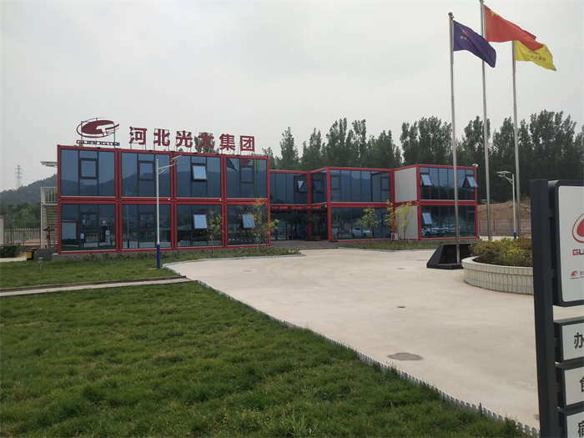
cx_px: 292
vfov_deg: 46.8
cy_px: 219
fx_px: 506
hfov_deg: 60.0
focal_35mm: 30
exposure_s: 1/2864
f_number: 1.8
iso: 50
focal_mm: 3.95
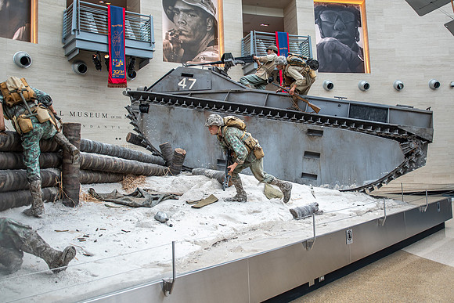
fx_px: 396
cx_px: 254
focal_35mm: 31
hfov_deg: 59.5
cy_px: 134
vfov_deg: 41.8
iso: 180
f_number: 2.8
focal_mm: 18
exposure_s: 1/100
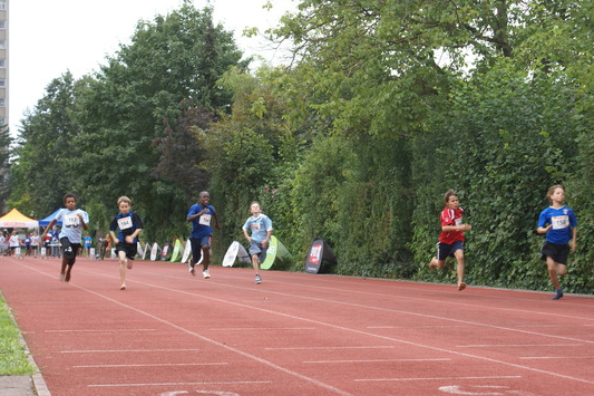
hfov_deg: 26.7
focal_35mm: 76
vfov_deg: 17.9
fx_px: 1254
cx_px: 296
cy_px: 199
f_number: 5.6
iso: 160
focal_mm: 50
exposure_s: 1/160
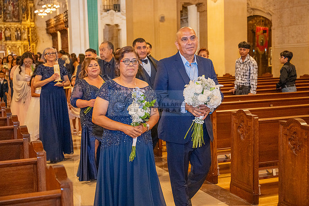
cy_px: 103
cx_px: 154
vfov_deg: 25.1
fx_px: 464
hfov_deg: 36.9
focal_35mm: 54
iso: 2000
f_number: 3.5
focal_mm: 54
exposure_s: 1/200
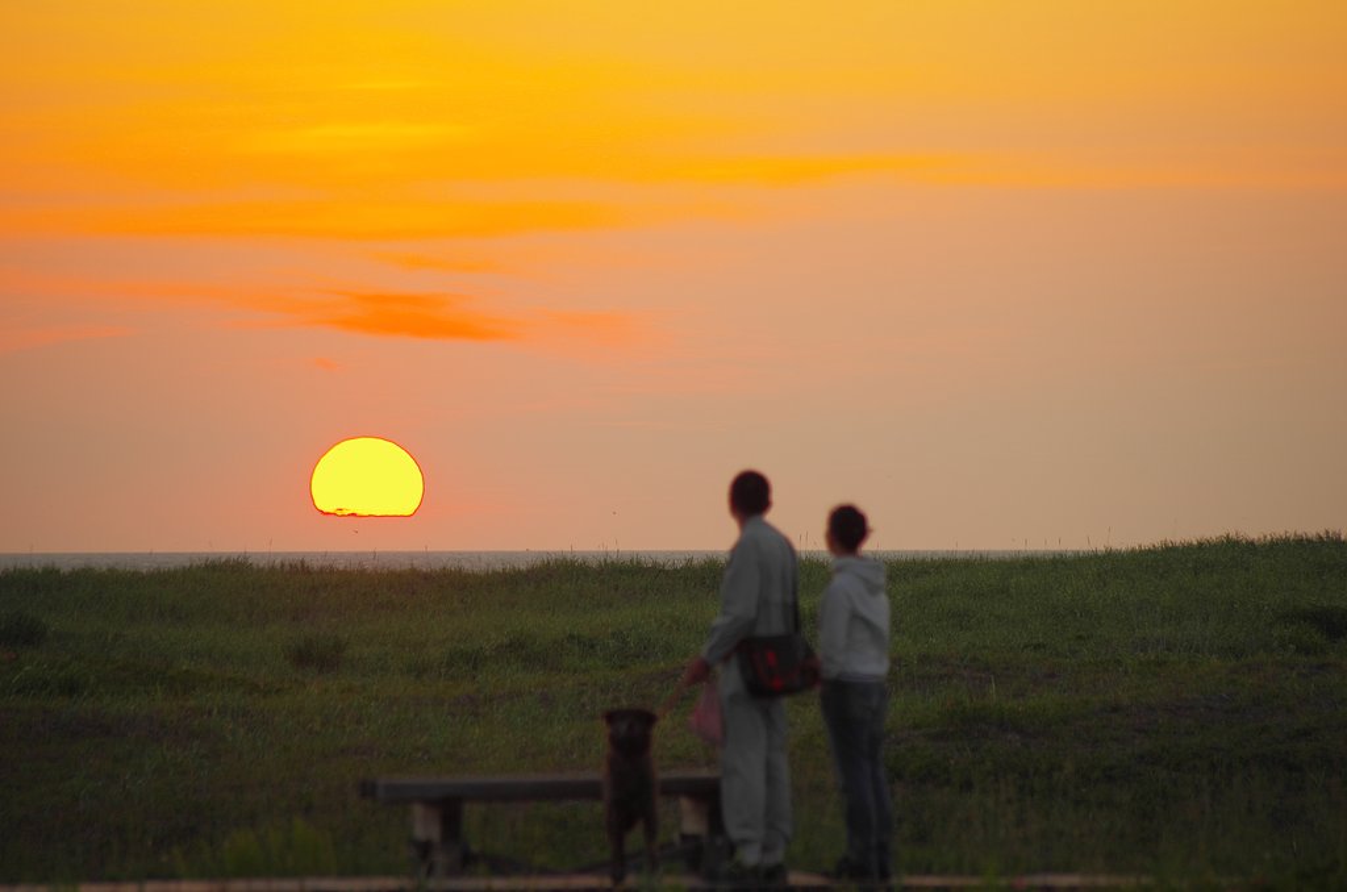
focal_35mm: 315
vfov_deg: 4.3
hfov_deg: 6.6
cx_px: 674
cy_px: 446
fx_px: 11761
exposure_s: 1/25
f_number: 5.6
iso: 160
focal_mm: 210
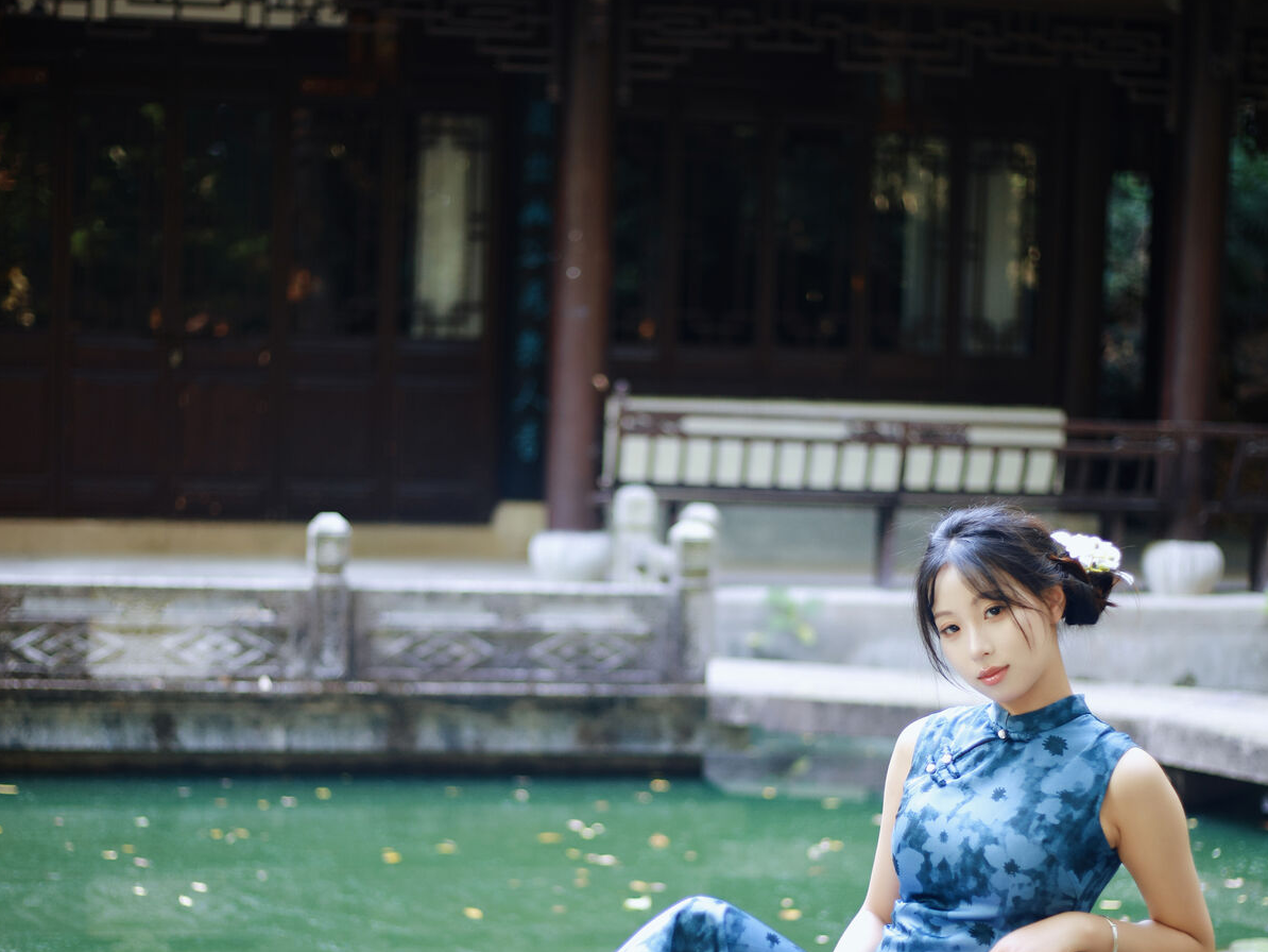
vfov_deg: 20.7
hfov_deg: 27.4
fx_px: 2601
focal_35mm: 71
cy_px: 628
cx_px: 634
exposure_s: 1/125
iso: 500
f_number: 1.8
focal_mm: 50
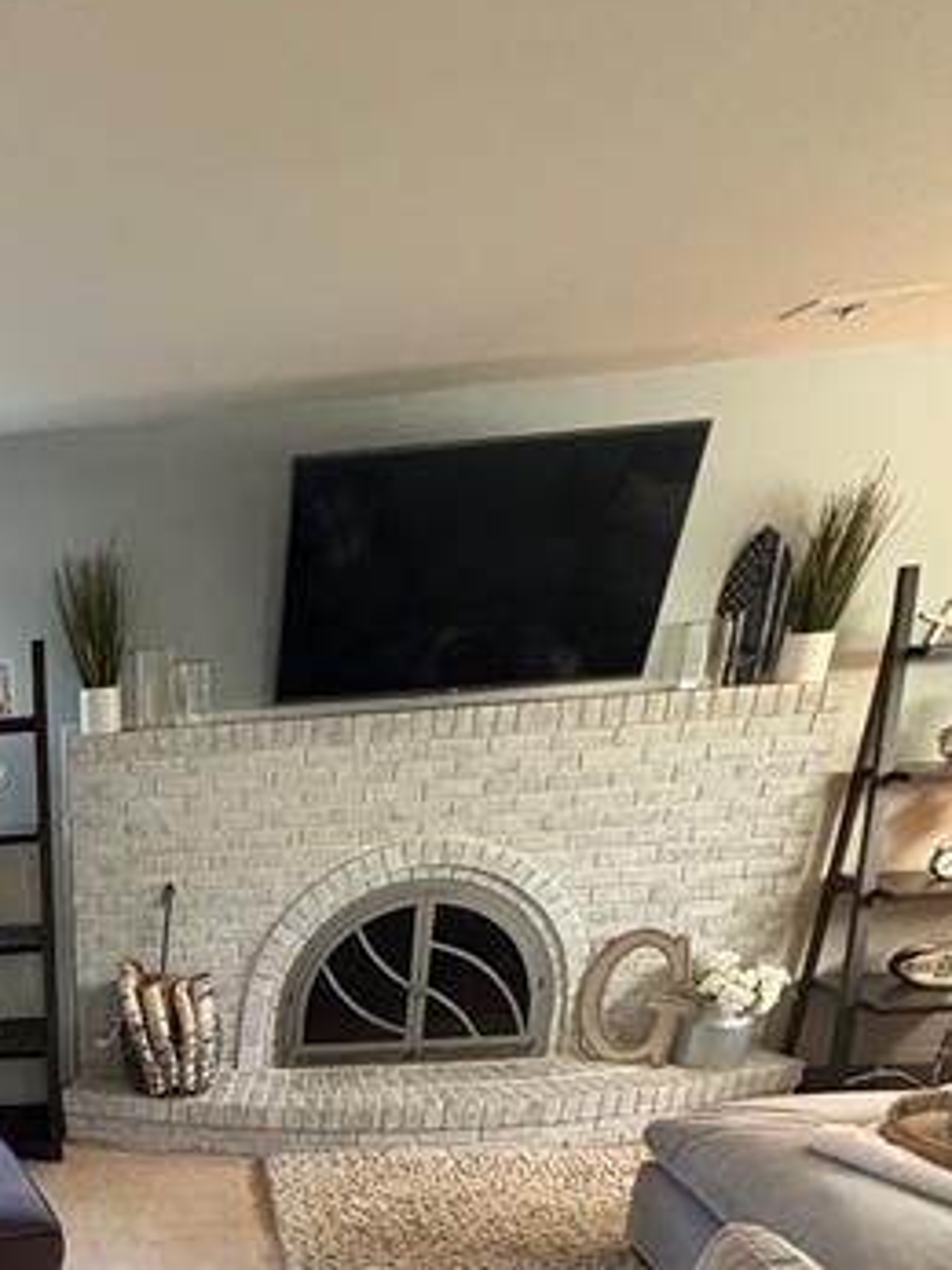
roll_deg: +4.4
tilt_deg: -26.2
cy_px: 1241
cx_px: -11
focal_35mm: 31
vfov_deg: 49.0
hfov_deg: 39.7
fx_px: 1137
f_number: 2.2
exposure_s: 1/60
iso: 640
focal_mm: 2.22
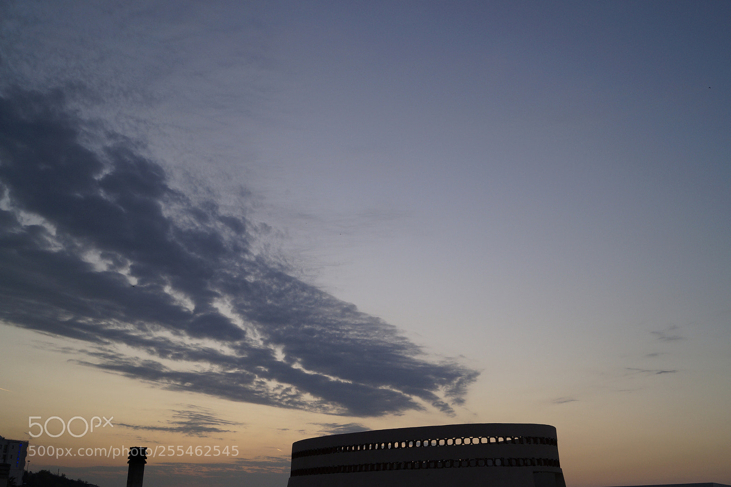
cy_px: 244
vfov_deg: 39.9
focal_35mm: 33
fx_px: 670
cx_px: 366
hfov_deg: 57.2
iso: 200
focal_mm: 22
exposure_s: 1/160
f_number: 4
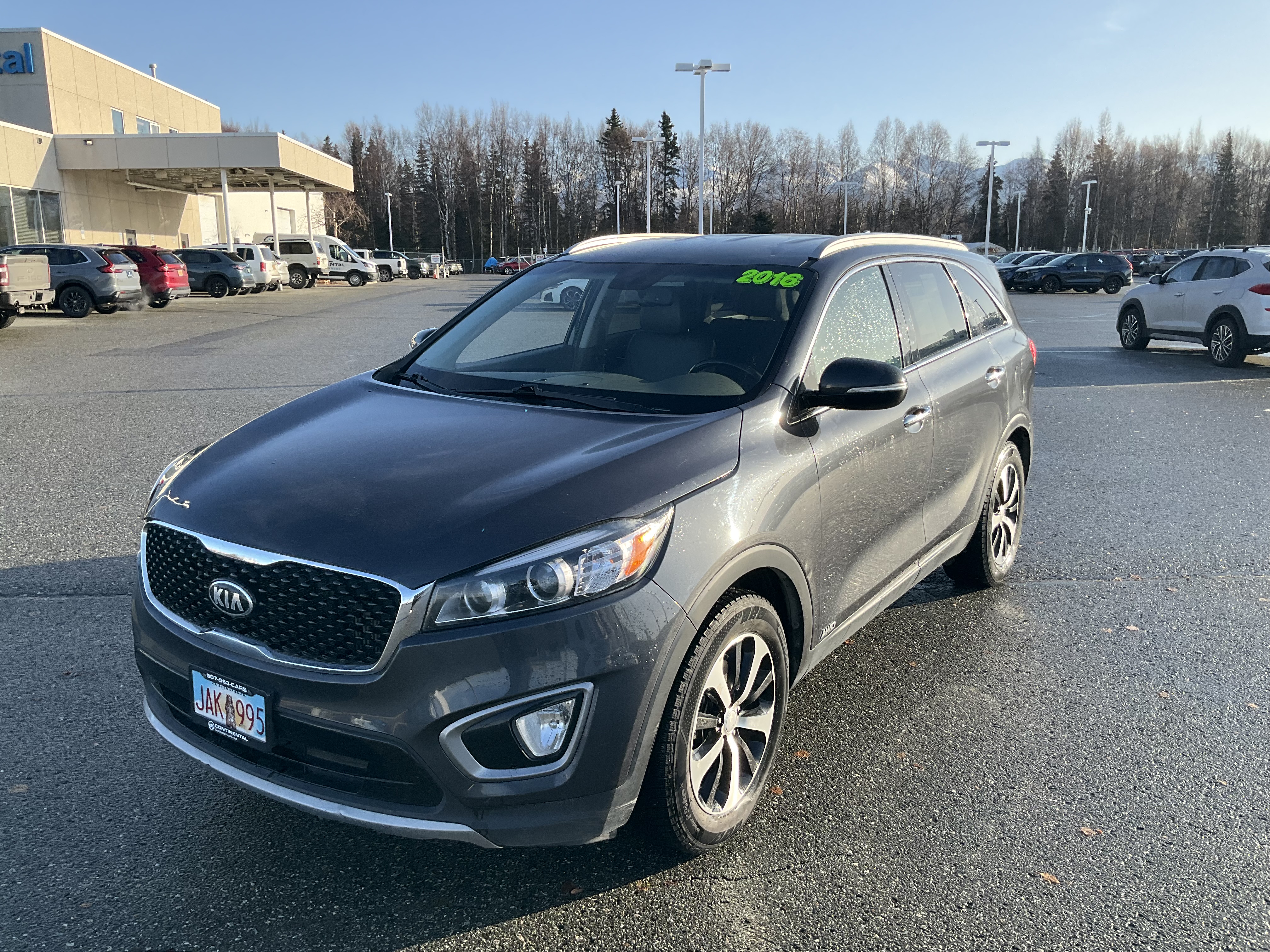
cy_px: 476
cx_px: 635
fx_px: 1064
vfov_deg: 48.2
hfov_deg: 61.7
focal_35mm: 29
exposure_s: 1/749
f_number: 1.8
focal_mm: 3
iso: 25
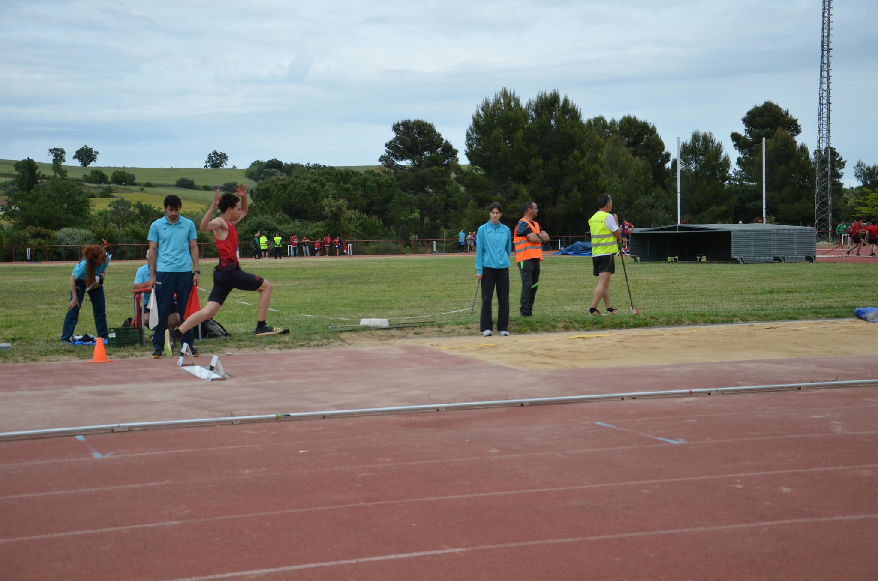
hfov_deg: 33.5
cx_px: 439
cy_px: 290
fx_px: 1460
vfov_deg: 22.5
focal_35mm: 60
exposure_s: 1/1600
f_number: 5.6
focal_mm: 40
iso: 400
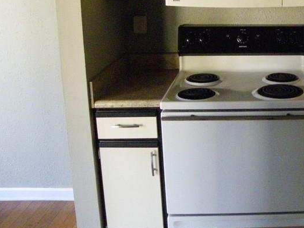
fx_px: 448
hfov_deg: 34.8
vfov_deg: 27.7
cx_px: 287
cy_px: 31
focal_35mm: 51
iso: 800
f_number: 2.8
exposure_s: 1/50
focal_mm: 4.6
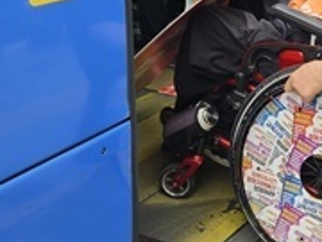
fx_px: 763
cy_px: -52
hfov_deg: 23.1
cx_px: 304
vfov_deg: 17.1
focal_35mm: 82
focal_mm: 5.4
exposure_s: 1/229
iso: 25
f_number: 1.8
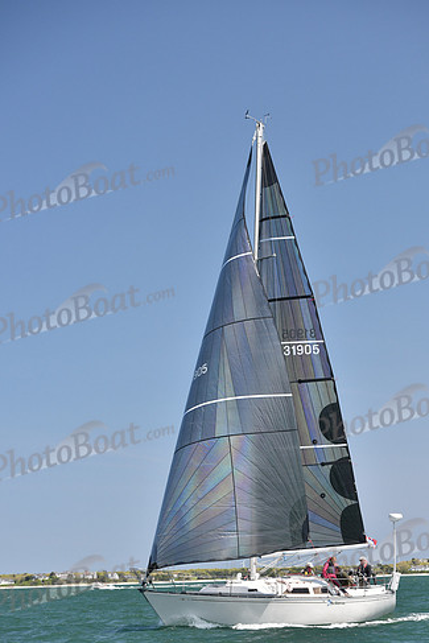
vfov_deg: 17.2
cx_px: 244
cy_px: 362
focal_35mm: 119
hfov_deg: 11.5
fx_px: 2125
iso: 320
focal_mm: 100
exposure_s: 1/800
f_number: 4.5
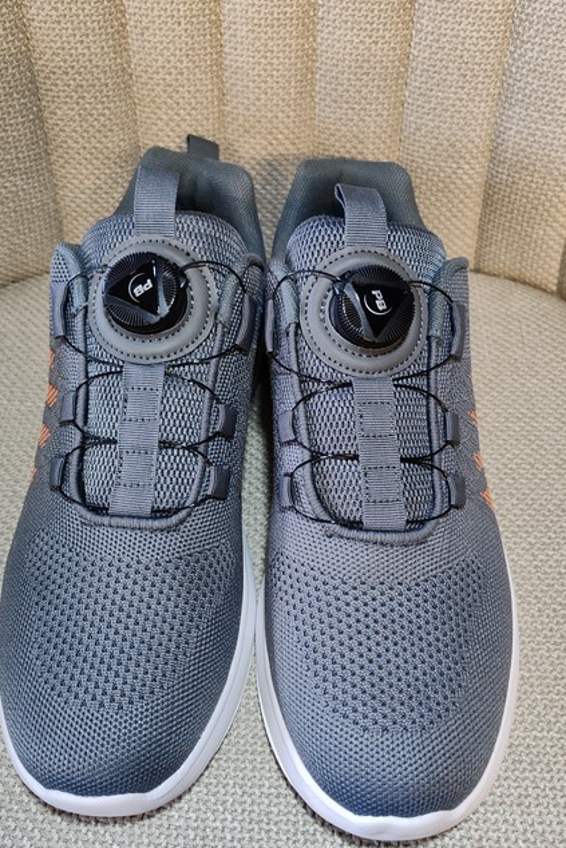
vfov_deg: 60.2
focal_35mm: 31
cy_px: 449
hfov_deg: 42.3
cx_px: 271
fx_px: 731
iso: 1600
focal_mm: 6.12
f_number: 1.9
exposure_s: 1/50
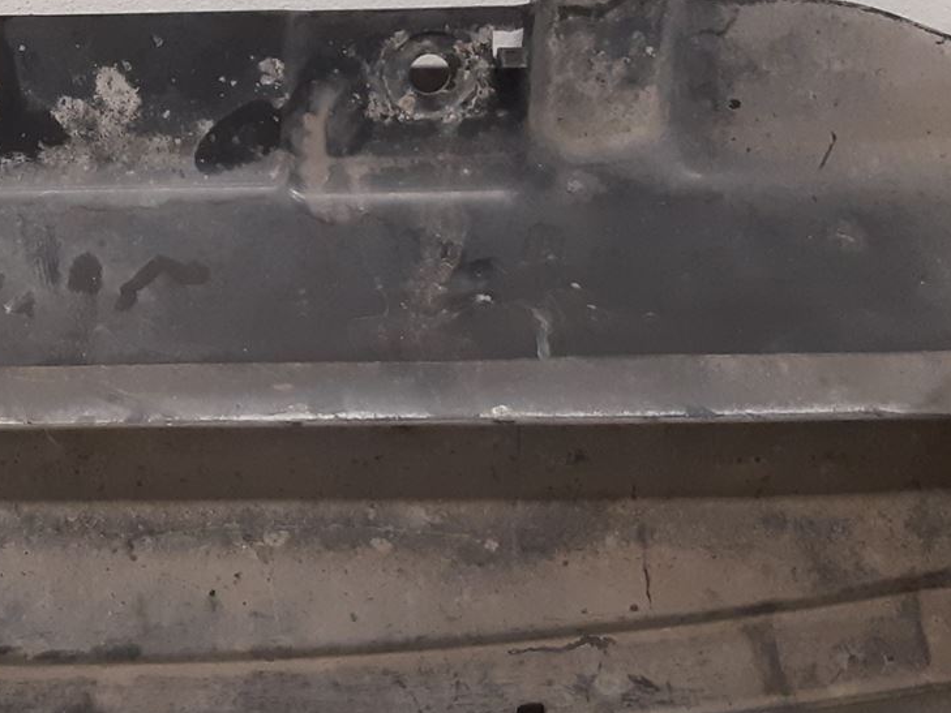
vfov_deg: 20.2
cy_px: 371
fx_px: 2006
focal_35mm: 73
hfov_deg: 25.5
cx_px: 23
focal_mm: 3.93
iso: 250
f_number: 1.7
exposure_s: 1/50
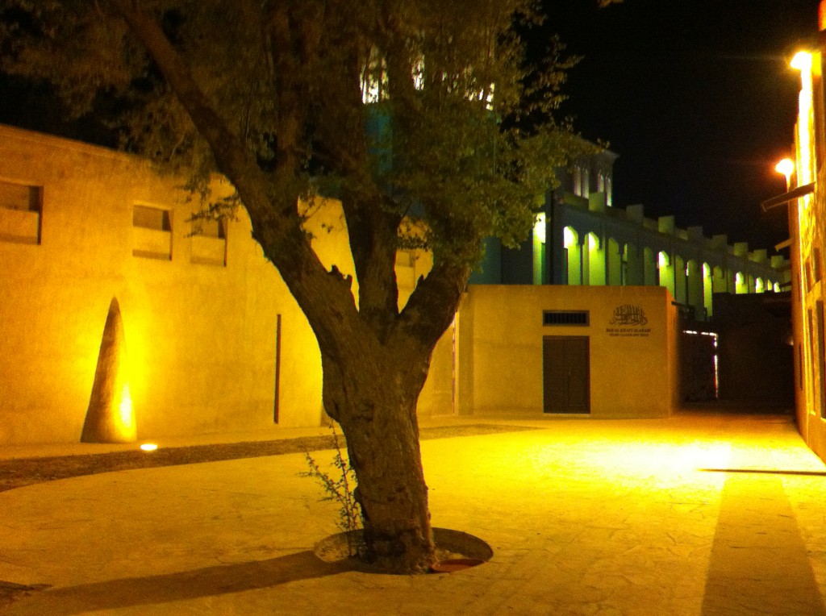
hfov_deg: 52.7
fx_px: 834
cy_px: 308
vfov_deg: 40.6
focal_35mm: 35
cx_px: 413
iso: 640
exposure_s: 1/17
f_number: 2.8
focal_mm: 3.85
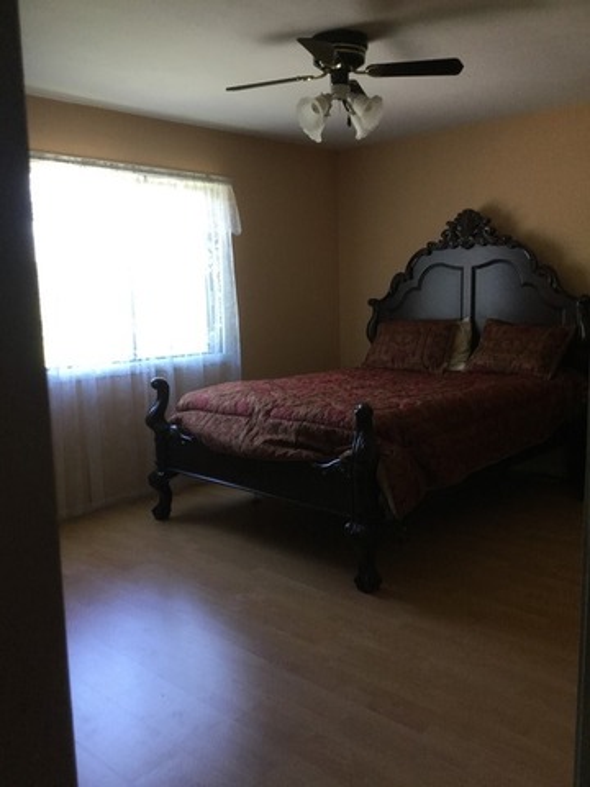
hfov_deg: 45.4
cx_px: 295
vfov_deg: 58.4
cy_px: 394
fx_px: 704
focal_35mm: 31
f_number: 2.4
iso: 80
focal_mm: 3.3
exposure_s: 1/30
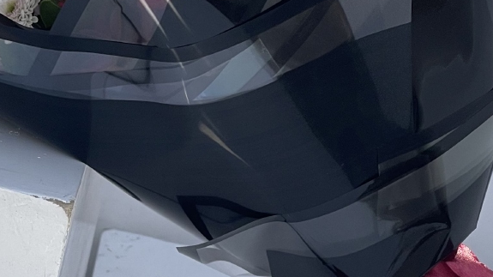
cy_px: -56
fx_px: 2378
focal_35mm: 182
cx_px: 188
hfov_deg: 11.8
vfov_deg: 6.6
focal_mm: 7.5
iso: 20
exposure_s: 1/661
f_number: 2.2
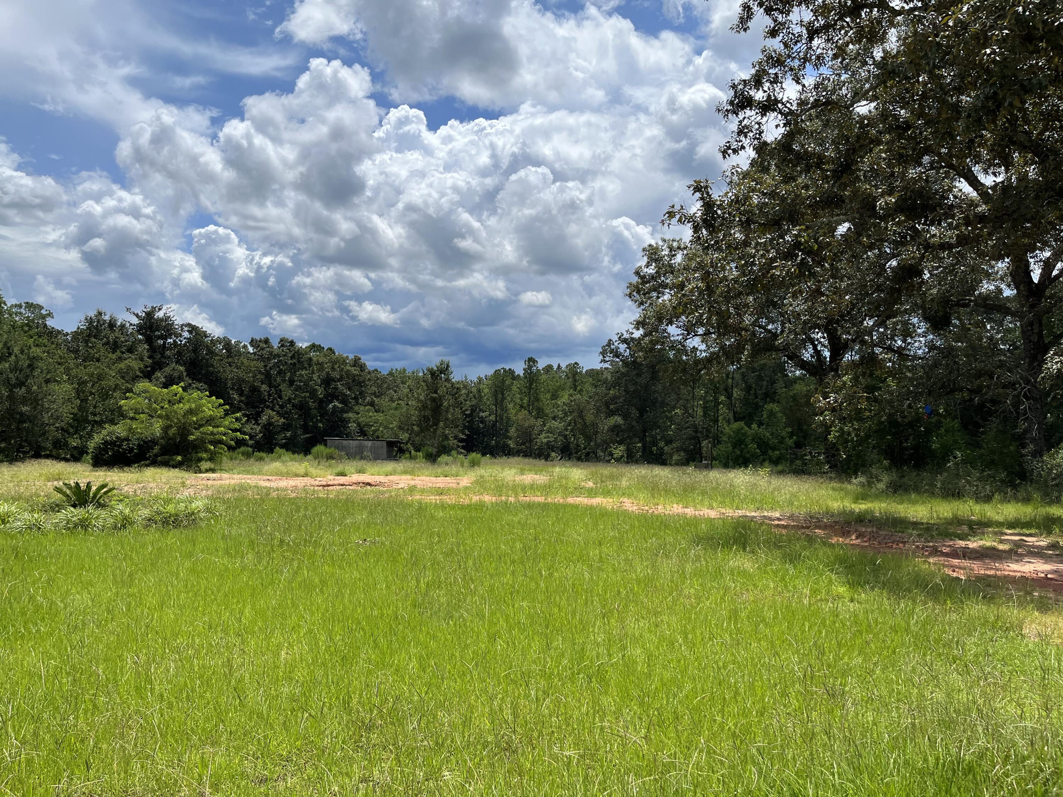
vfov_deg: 53.1
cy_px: 398
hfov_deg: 67.3
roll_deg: +1.5
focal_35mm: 26
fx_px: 798
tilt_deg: -0.8
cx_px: 532
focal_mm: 5.1
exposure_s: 1/6173
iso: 50
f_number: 1.6
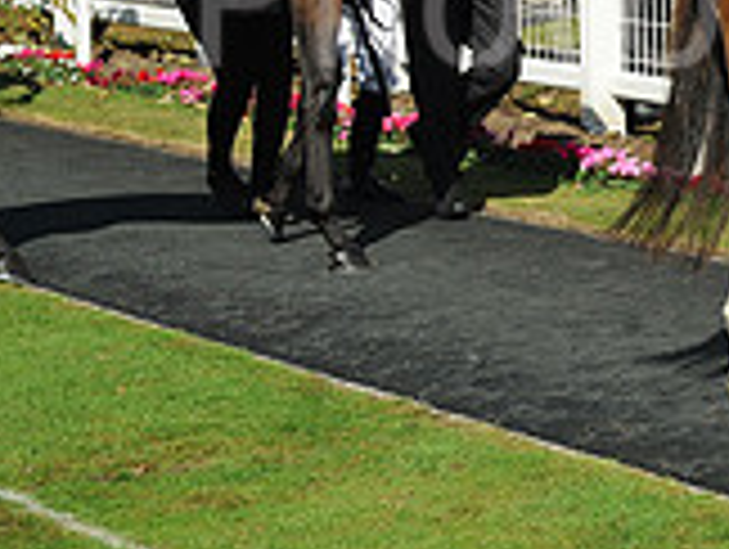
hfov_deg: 11.3
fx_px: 3628
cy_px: -216
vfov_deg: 8.5
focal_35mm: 172
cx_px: 783
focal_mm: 50
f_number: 8
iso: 500
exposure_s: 1/1250
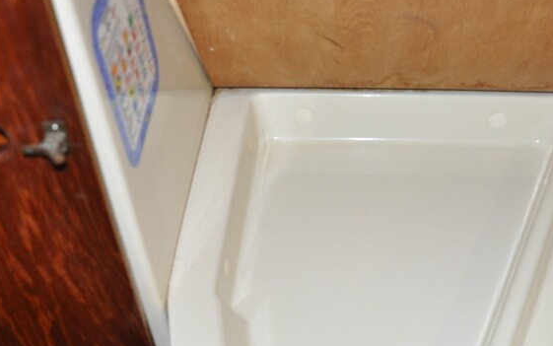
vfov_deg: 25.7
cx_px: 400
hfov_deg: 40.1
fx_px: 739
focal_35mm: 49
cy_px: 299
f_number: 3.5
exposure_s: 1/60
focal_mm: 18
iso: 800
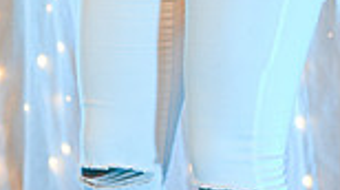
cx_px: 251
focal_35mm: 483
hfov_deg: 4.5
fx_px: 4343
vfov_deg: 2.5
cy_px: -276
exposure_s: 1/80
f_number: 4.5
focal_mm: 105
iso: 400
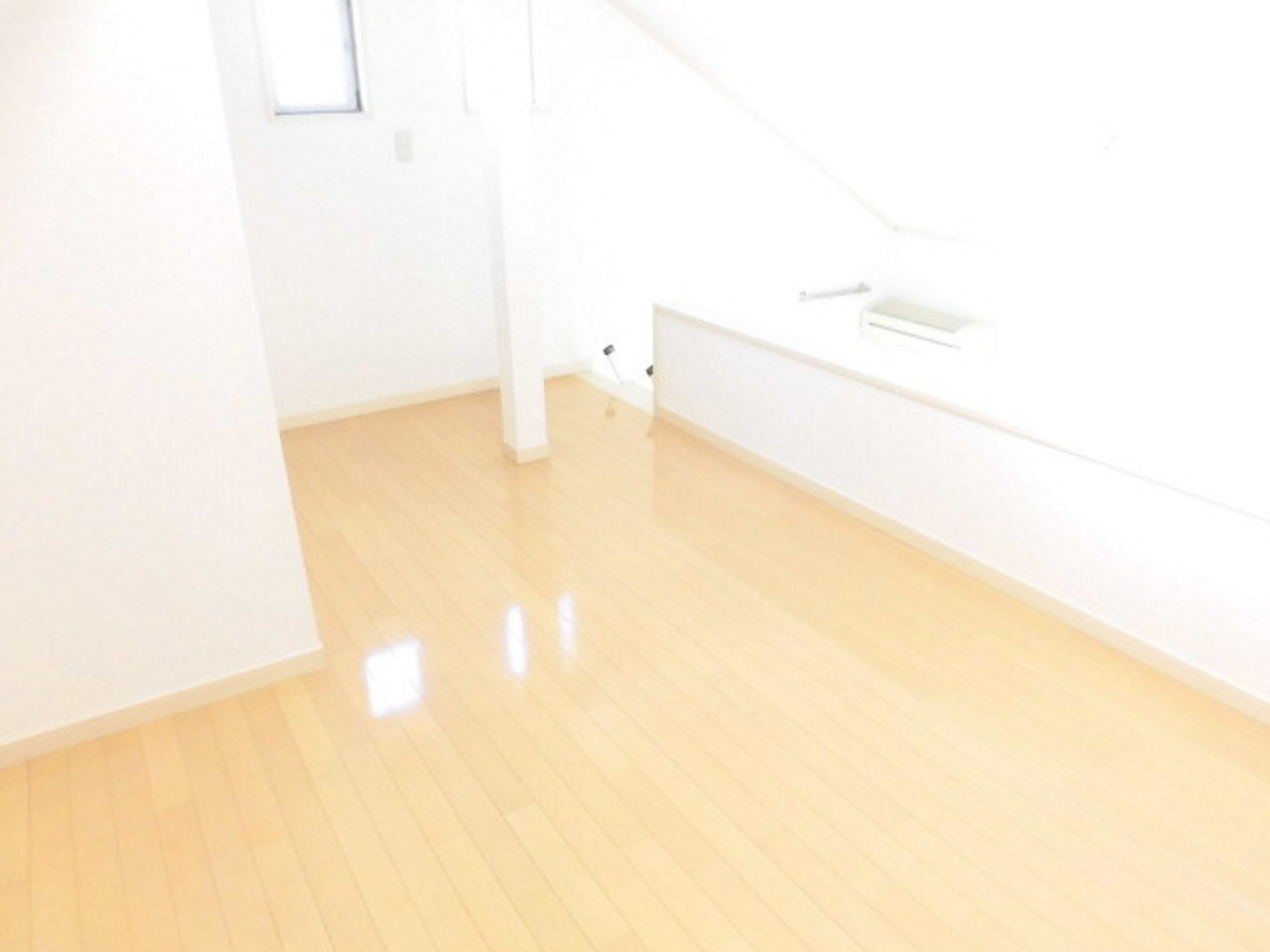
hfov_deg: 71.6
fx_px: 881
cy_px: 476
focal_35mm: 24
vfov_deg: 56.8
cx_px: 635
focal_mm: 4.3
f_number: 3.1
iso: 400
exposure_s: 1/25
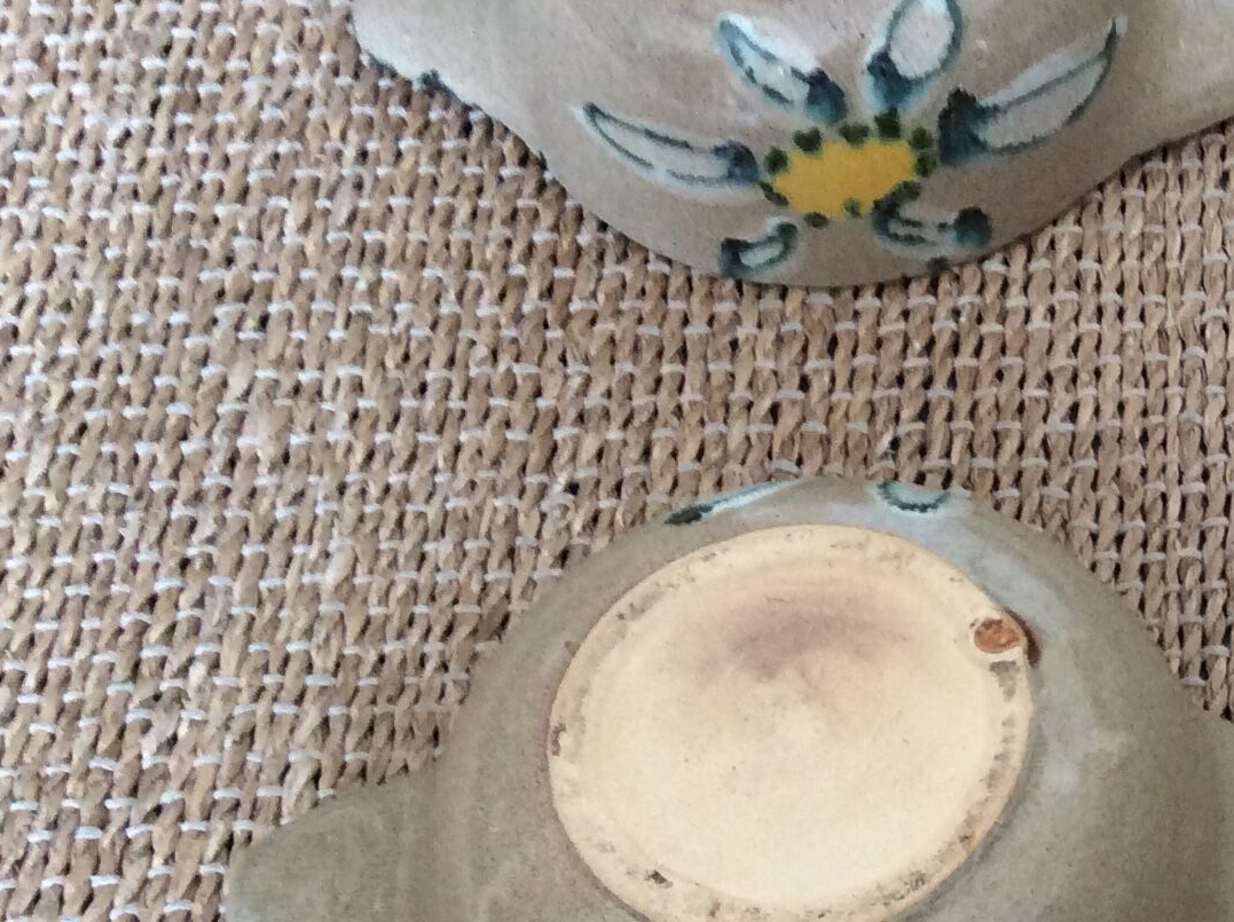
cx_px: 1386
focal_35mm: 77
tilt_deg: -57.0
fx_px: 2742
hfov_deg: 23.6
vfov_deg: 19.1
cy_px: 504
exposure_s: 1/25
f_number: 2.4
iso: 100
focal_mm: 3.3
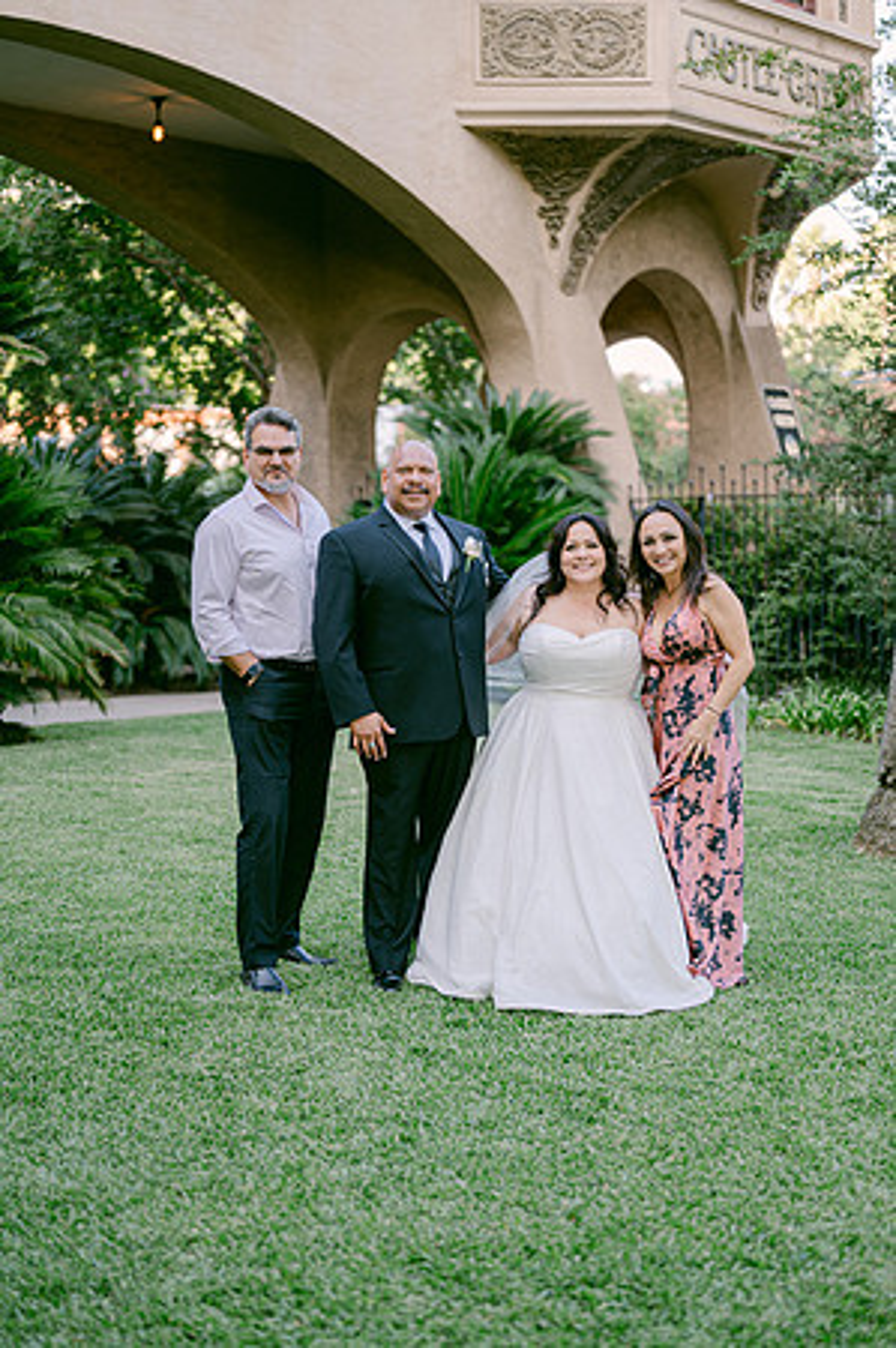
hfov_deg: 26.9
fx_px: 1871
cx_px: 448
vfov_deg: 39.6
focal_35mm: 50
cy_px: 674
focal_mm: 50
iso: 100
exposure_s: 1/320
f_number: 2
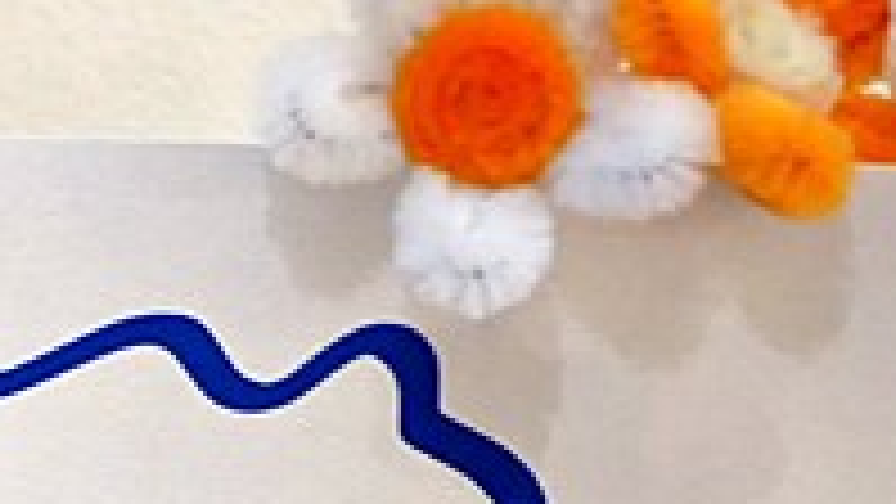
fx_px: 3636
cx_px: -819
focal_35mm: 153
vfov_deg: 7.6
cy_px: 1006
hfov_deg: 12.6
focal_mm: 14
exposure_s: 1/60
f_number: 2.5
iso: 500
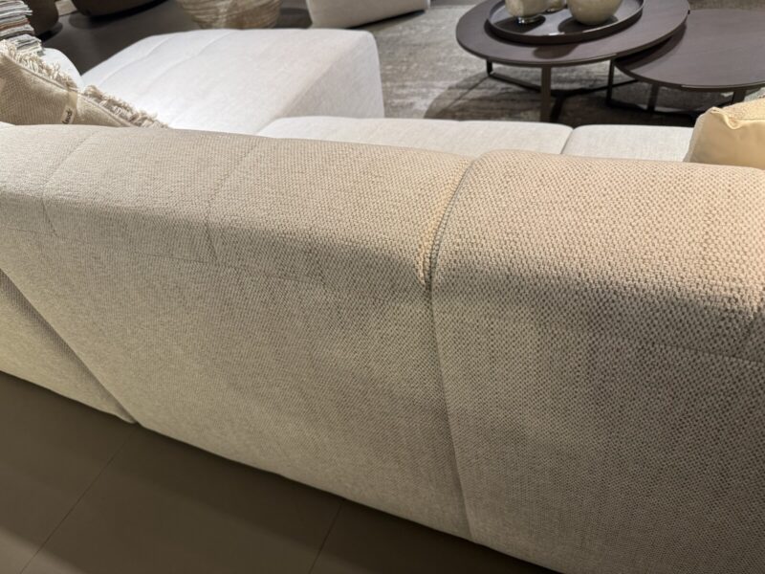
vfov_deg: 56.8
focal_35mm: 24
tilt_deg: -42.3
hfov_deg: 71.6
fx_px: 530
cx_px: 382
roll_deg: +14.2
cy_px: 287
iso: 160
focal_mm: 6.76
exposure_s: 1/50
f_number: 1.78
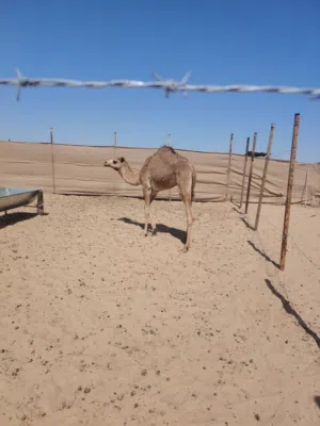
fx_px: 296
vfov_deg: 71.6
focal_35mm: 24
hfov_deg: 56.8
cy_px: 213
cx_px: 160
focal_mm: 5.25
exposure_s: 1/1653
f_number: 1.75
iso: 102
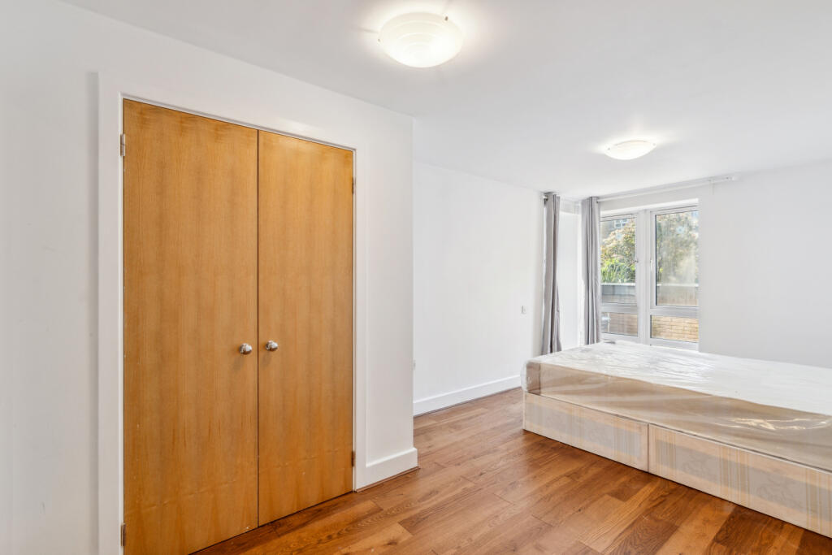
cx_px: 416
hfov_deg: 96.7
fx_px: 370
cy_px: 278
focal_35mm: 16
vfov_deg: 73.8
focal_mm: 16
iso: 400
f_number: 11
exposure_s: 1/15
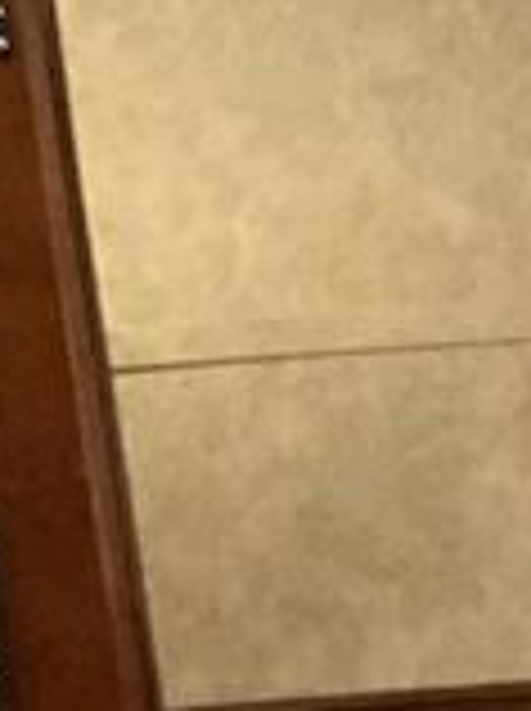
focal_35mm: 188
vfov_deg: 10.3
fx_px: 3856
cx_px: 1305
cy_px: 1004
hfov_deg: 7.3
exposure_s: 1/30
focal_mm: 3
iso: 500
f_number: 1.8
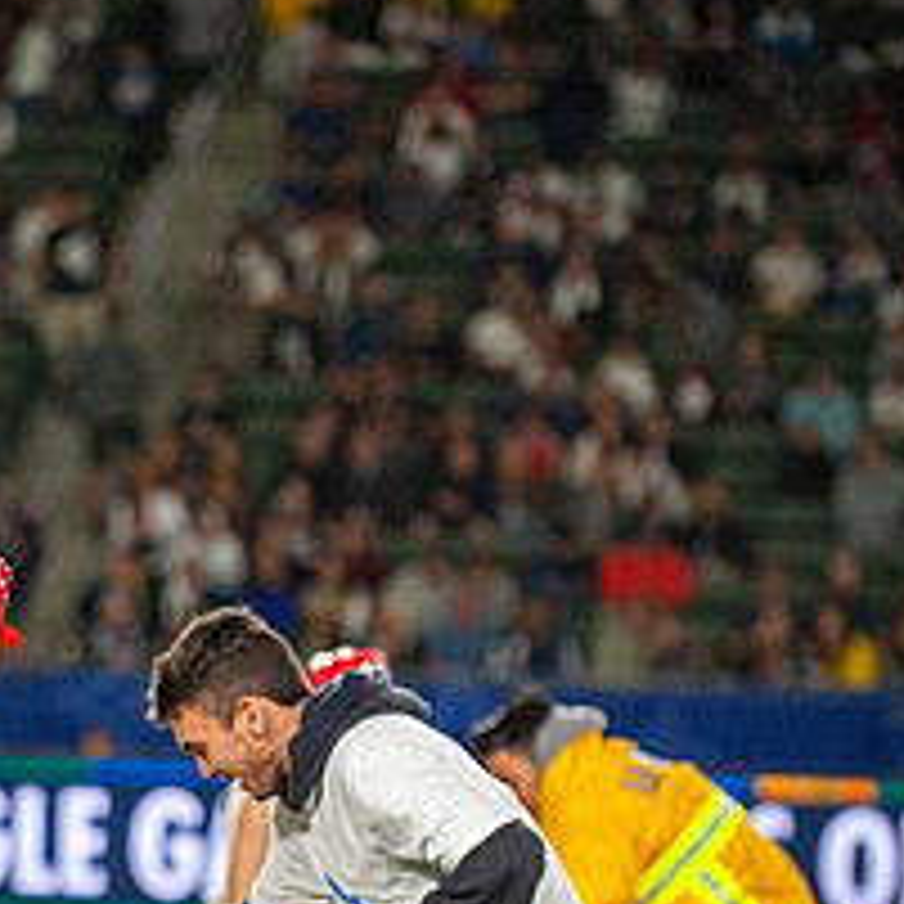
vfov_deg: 5.5
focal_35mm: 319
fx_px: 9425
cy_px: 832
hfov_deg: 5.5
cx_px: -108
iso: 3200
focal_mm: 130
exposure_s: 1/2500
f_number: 2.8
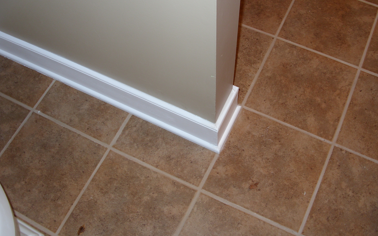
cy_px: 107
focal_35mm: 41
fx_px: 422
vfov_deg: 31.2
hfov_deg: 48.2
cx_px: 190
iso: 50
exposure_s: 1/30
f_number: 2.8
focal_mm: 6.3
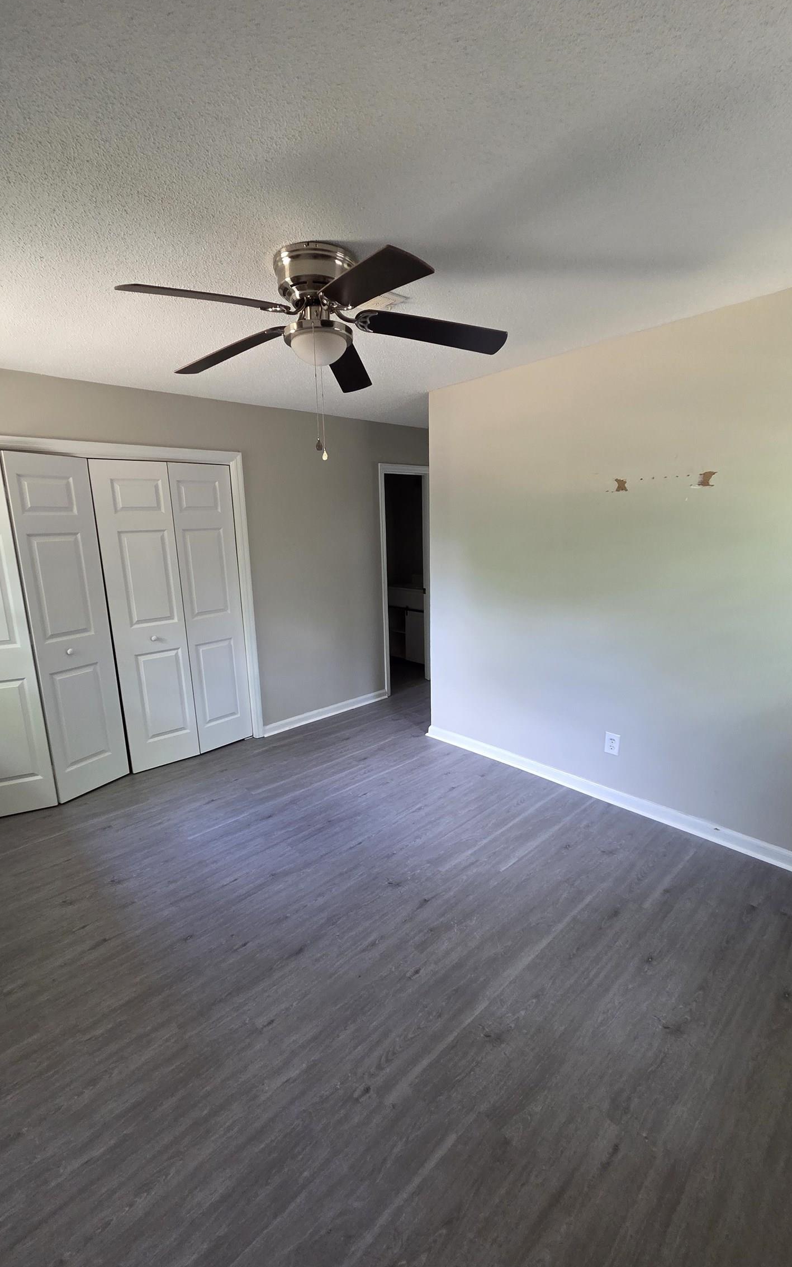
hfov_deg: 78.5
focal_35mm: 14
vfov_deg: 105.3
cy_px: 636
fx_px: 484
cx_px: 367
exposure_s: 1/60
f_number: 2.2
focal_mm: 2.2
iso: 320
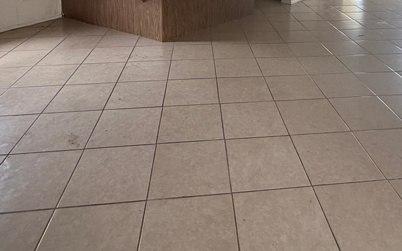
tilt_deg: -4.3
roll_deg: -0.9
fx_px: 340
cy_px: -43
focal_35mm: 31
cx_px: 242
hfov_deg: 60.7
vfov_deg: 33.7
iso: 250
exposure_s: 1/99
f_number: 2.2
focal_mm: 2.22
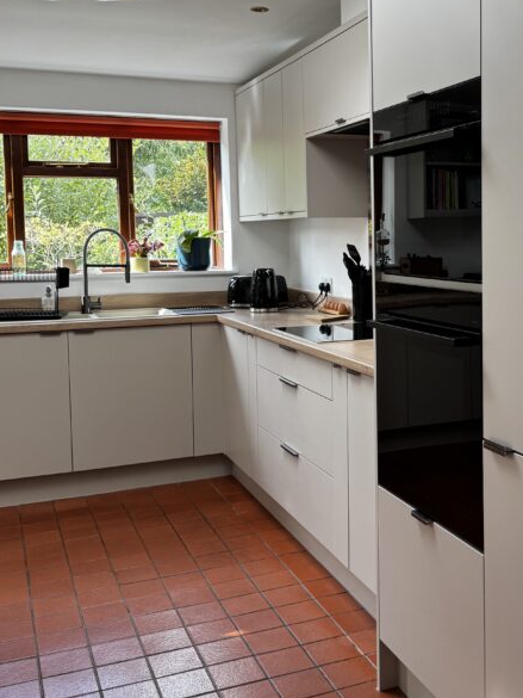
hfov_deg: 33.4
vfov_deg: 44.6
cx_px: 412
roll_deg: +0.2
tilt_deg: -3.6
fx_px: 846
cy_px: 292
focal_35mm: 42
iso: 64
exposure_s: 1/171
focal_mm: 6.76
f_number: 1.78
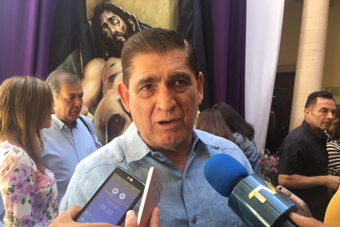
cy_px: 130
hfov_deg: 60.3
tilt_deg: -4.6
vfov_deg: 42.2
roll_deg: -4.9
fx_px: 293
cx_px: 169
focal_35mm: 31
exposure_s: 1/40
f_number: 2.2
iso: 32
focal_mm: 4.15
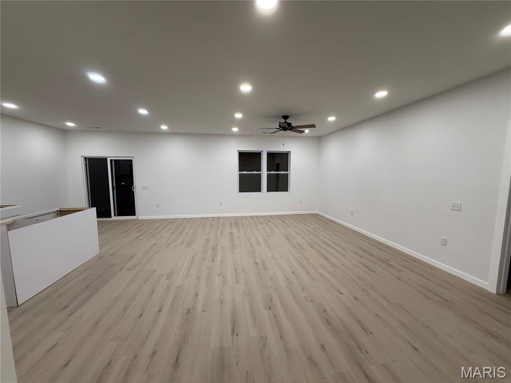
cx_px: 256
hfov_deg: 102.1
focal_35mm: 14
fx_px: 207
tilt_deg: -4.7
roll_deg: +0.1
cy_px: 192
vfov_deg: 85.7
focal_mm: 2.22
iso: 160
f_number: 2.2
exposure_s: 1/120
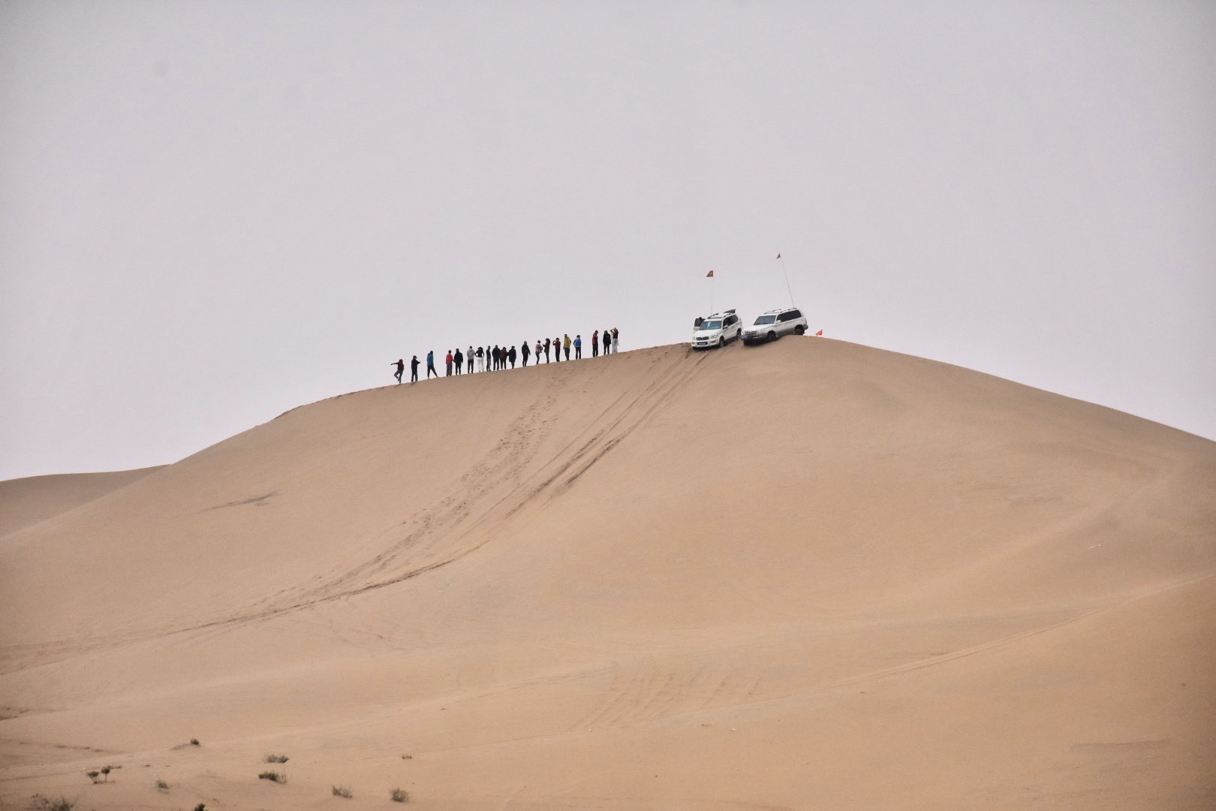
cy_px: 406
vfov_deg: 6.5
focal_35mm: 210
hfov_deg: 9.8
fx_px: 7093
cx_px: 608
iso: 1250
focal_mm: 140
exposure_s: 1/8000
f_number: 8
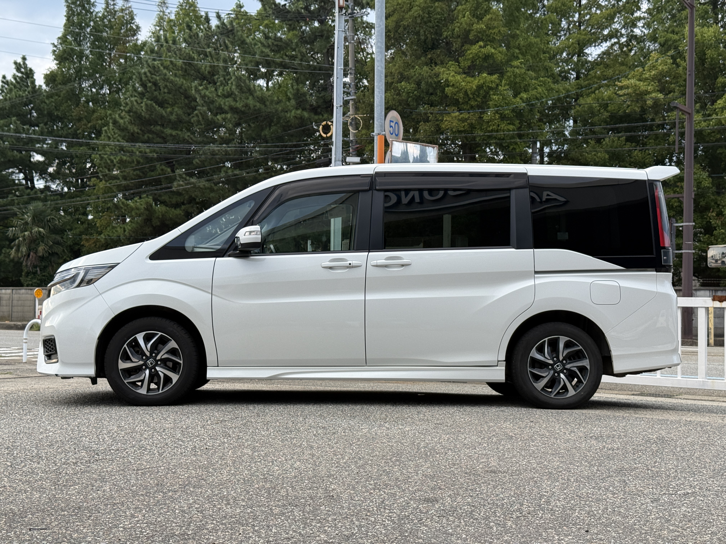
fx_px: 1007
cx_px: 363
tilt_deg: +1.9
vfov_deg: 30.3
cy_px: 272
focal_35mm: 48
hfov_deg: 39.7
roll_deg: -0.7
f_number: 1.78
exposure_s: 1/1330
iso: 80
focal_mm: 6.76
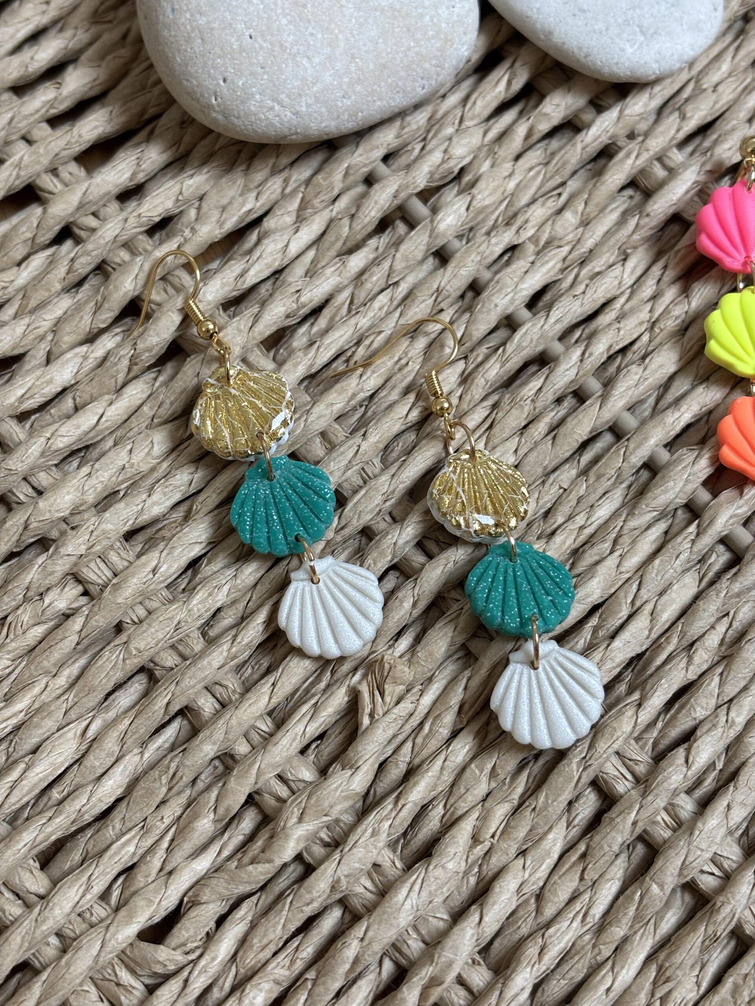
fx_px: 1512
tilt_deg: -70.2
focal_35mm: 52
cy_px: 503
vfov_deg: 36.8
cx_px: 378
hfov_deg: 28.0
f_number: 1.6
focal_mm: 5.96
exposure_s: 1/60
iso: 80
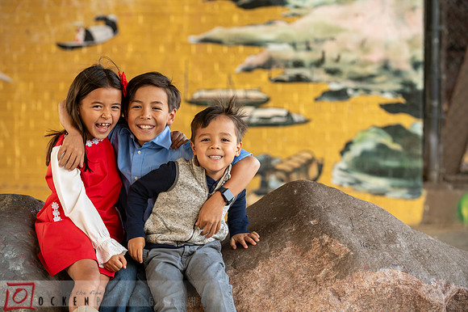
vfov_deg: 10.5
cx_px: 234
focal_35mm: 130
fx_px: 1689
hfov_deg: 15.8
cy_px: 156
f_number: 3.5
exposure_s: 1/200
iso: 400
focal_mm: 130
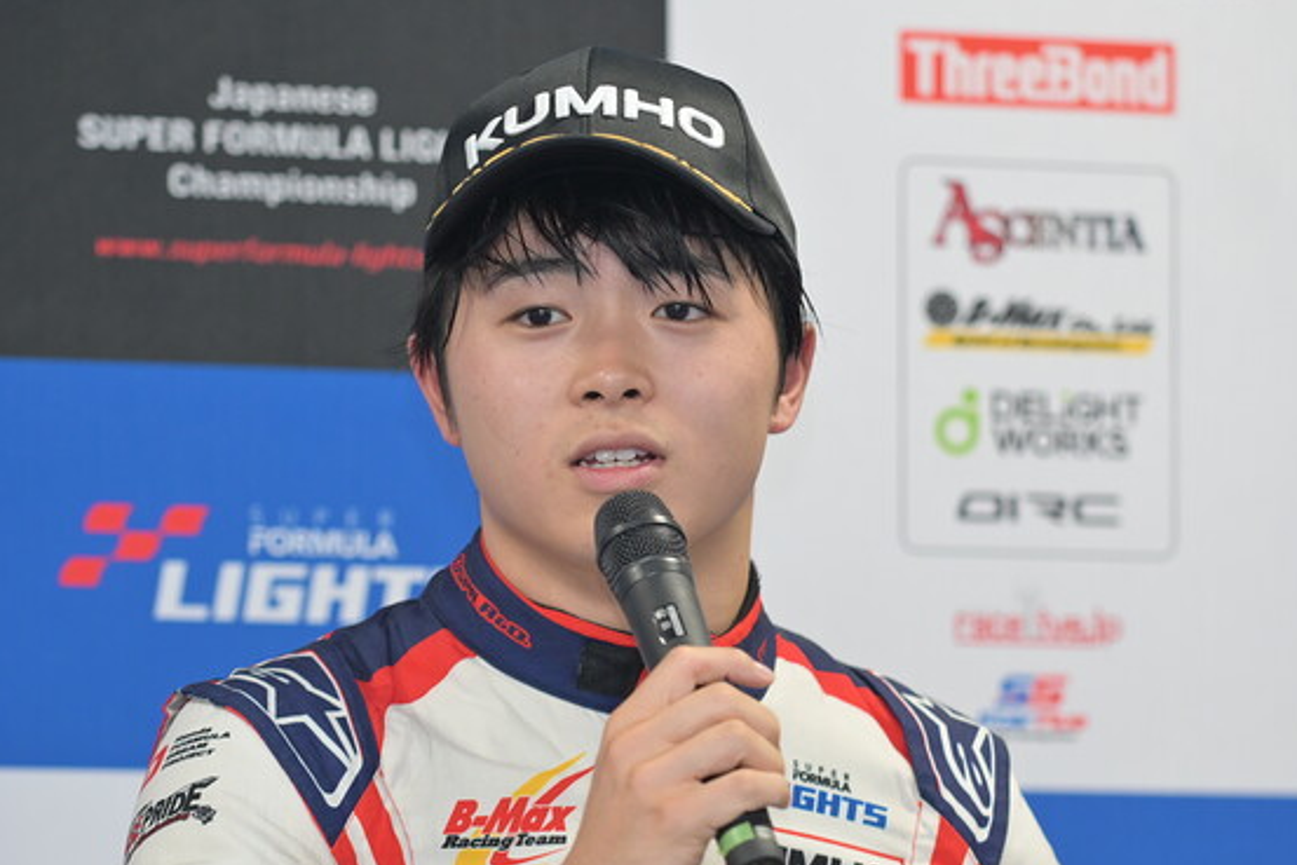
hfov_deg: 8.1
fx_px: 9153
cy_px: 516
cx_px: 598
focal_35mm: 254
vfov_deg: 5.4
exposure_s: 1/200
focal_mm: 130
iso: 560
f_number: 2.8
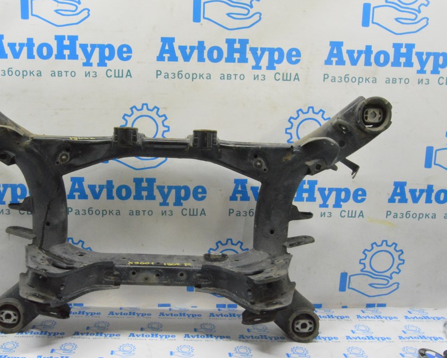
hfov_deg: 52.5
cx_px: 179
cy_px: 179
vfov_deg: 43.4
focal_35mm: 34
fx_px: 450
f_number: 20
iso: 6400
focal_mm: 20
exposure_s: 1/15
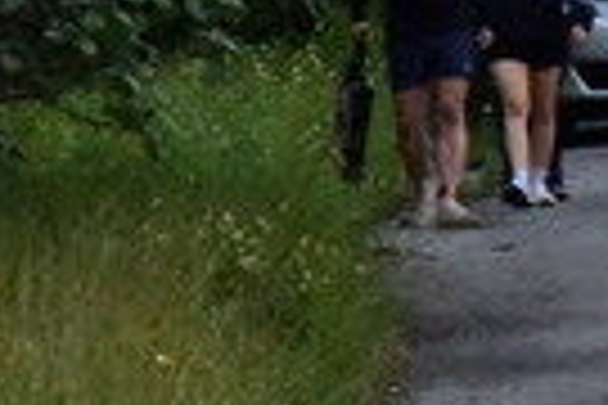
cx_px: 1635
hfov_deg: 2.3
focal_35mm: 894
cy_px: -178
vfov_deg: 1.5
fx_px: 15097
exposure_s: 1/4000
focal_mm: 155
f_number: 14
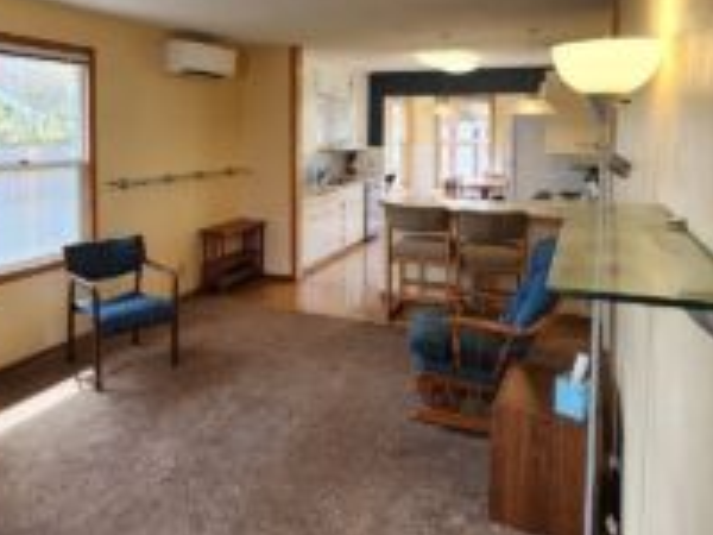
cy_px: 164
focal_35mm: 26
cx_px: 317
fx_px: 536
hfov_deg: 67.1
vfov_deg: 51.7
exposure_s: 1/120
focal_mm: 2.2
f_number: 2.2
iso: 80
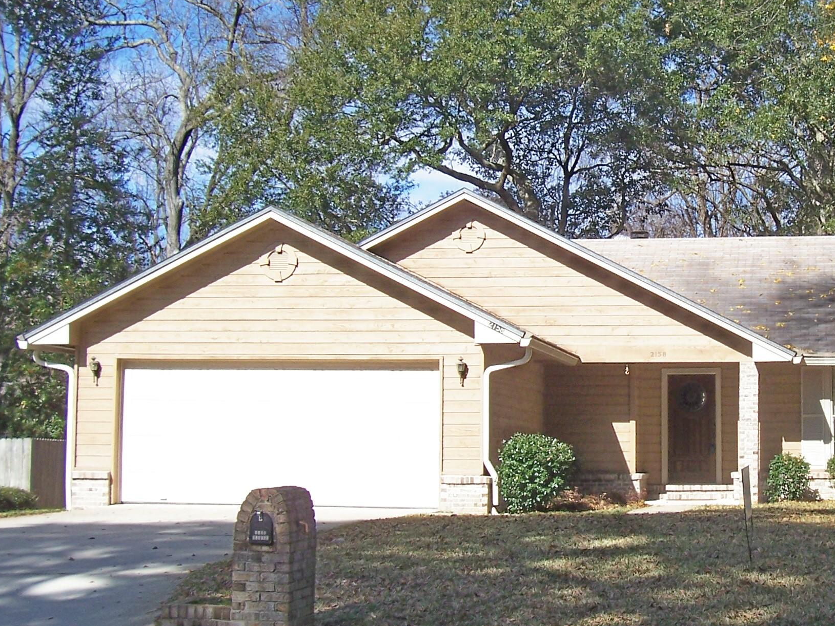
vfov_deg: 22.2
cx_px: 619
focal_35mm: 66
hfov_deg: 29.0
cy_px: 264
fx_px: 1592
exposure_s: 1/350
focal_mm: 7
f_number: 5.6
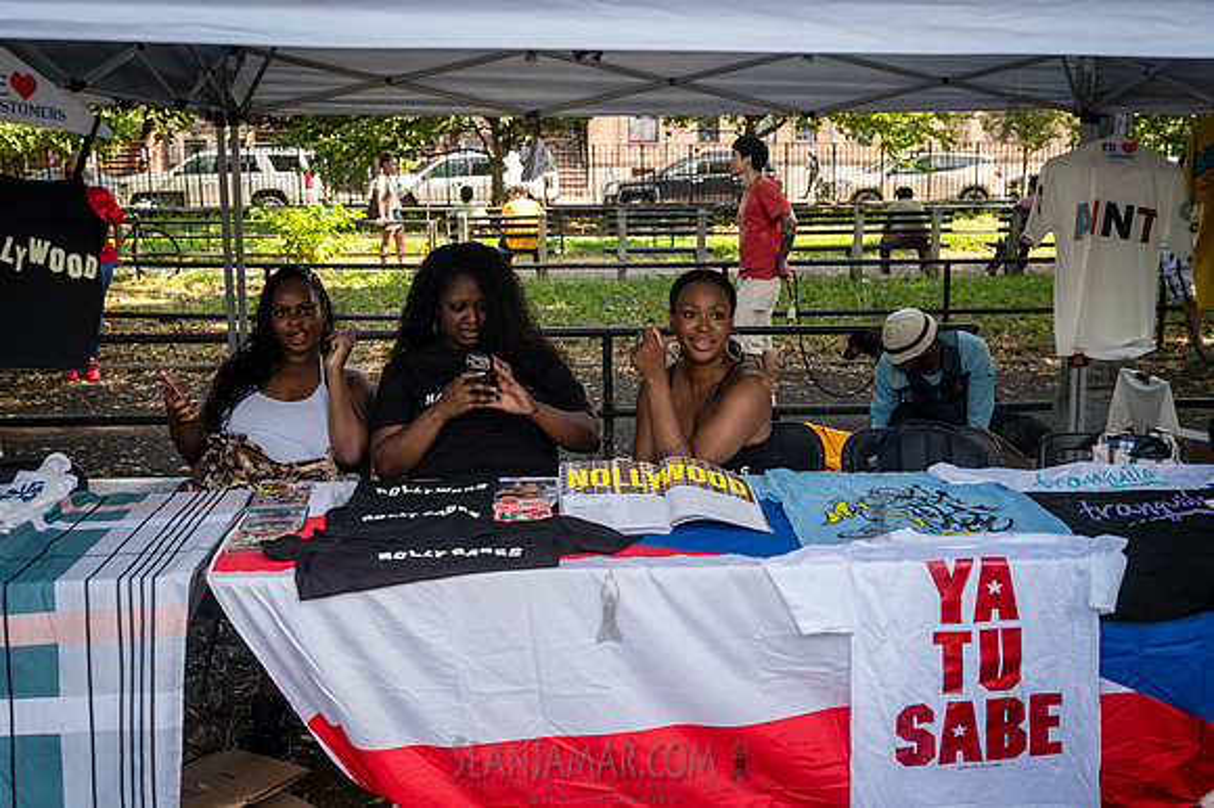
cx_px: 607
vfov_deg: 33.4
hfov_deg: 48.6
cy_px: 404
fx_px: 1345
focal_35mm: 40
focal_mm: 39
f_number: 4.5
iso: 500
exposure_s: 1/400
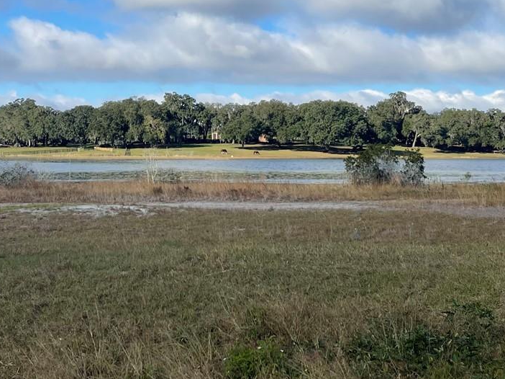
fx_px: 831
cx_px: 222
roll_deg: -1.8
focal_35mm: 57
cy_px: 70
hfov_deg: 33.8
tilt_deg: +4.8
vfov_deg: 25.2
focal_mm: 5.1
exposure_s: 1/3922
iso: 32
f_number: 1.6
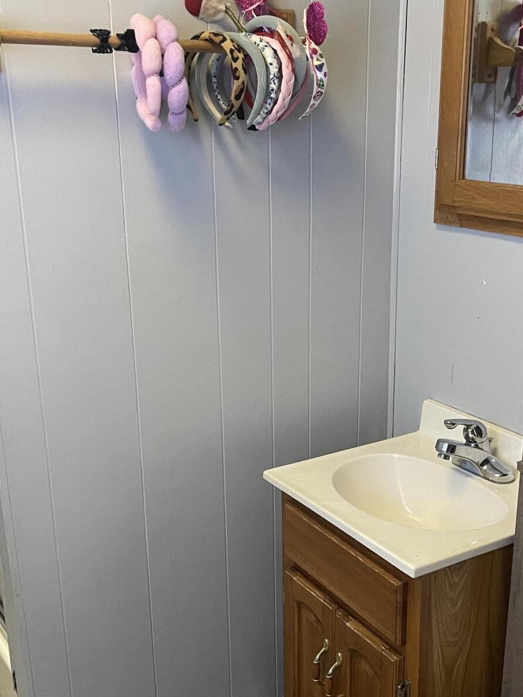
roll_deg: -0.4
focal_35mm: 42
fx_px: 846
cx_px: 318
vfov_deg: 44.6
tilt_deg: -19.9
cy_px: 412
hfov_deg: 34.2
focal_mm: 5.1
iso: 400
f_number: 1.6
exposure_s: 1/40
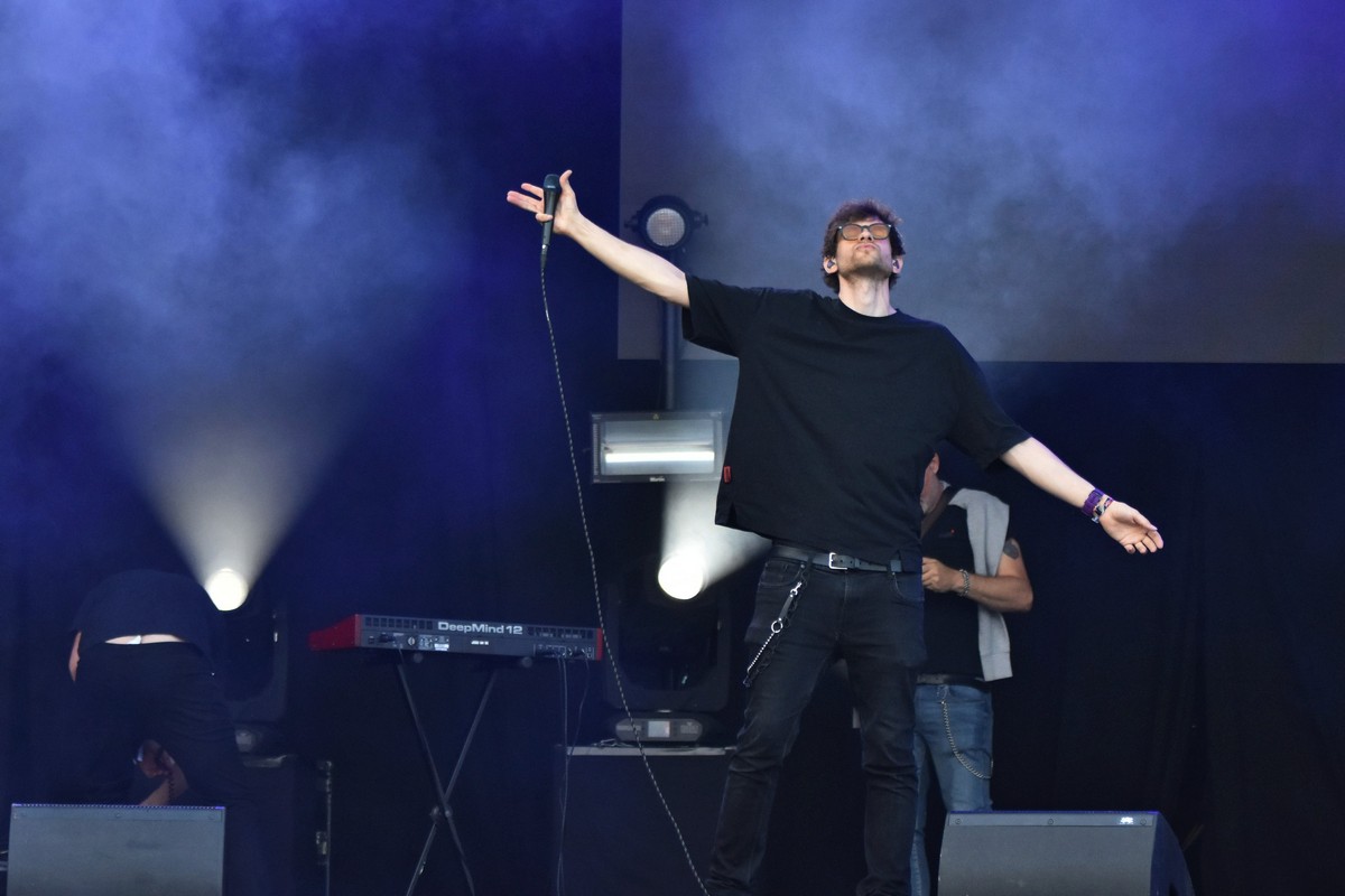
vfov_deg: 8.7
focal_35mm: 158
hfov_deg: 13.0
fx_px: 5884
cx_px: 672
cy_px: 448
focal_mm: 105
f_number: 2.8
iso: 1250
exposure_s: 1/2500
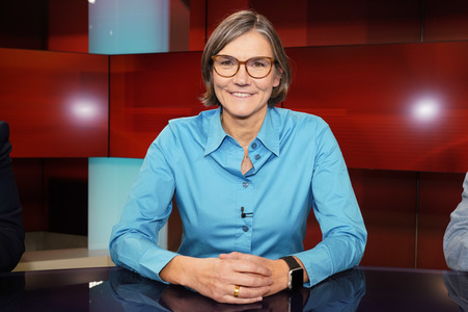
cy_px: 156
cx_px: 234
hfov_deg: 62.0
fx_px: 390
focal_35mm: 30
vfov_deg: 43.5
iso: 2000
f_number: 5.6
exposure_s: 1/125
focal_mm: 30
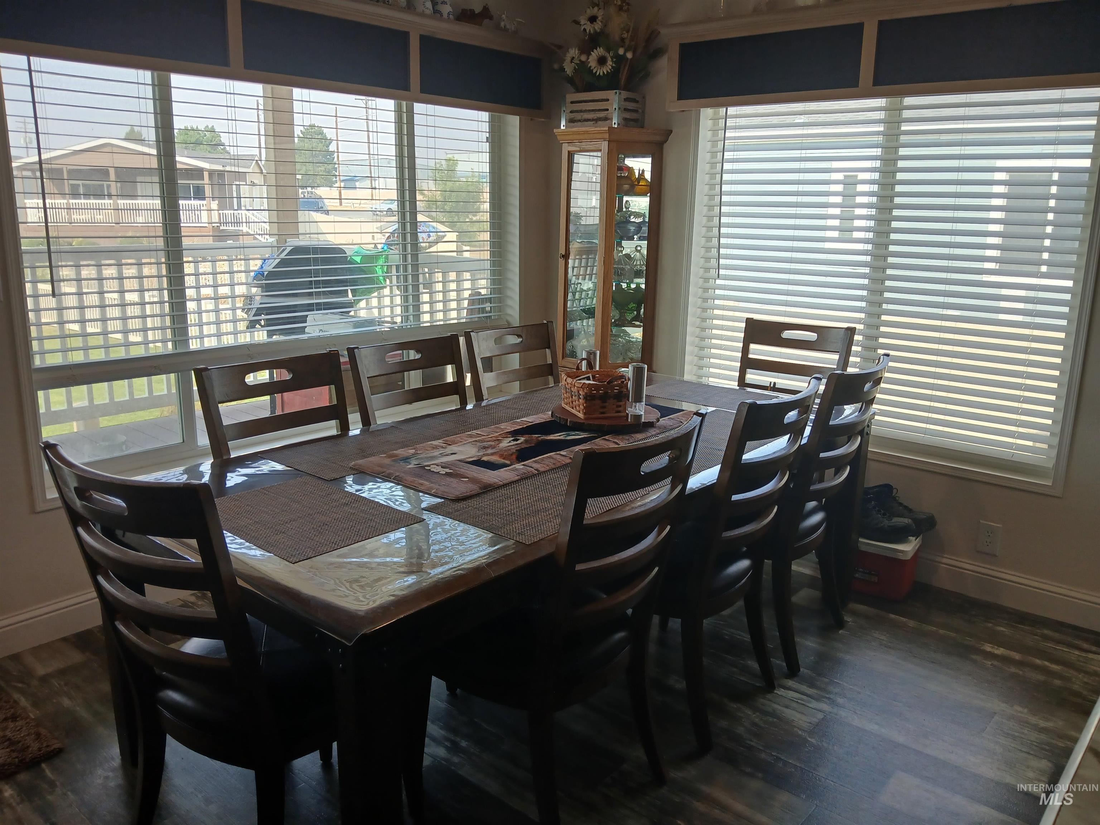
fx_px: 826
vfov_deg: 53.1
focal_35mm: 26
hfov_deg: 67.3
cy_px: 412
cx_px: 550
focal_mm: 3.98
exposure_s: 1/120
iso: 40
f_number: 1.8
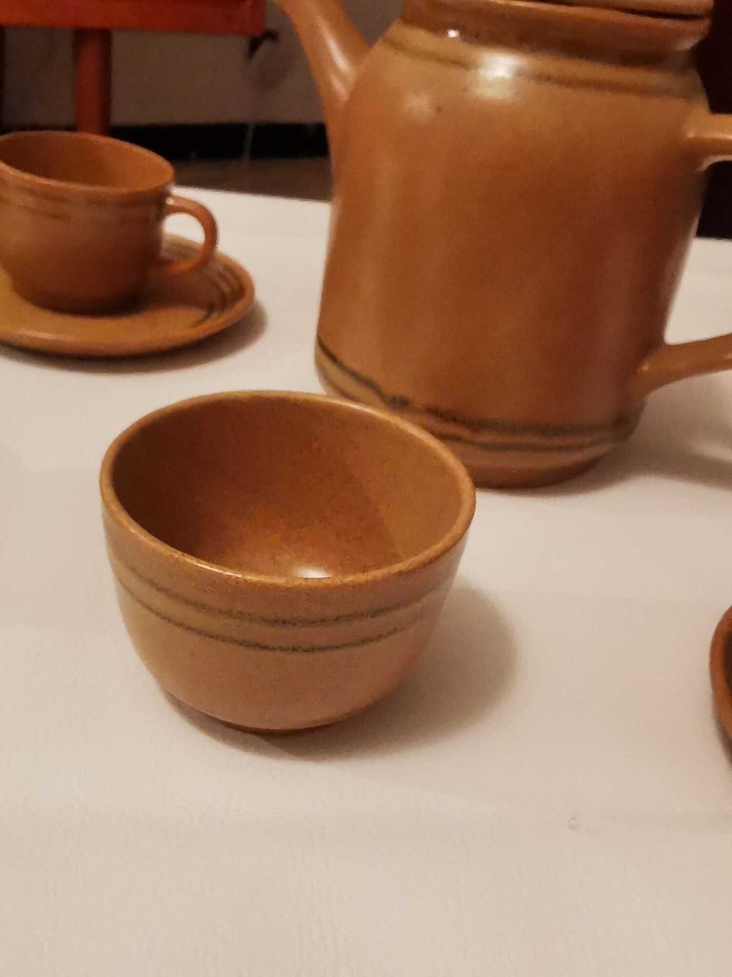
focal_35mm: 35
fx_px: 987
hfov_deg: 40.7
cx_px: 366
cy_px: 488
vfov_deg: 52.6
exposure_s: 1/20
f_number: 2.2
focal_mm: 2.35
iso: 640
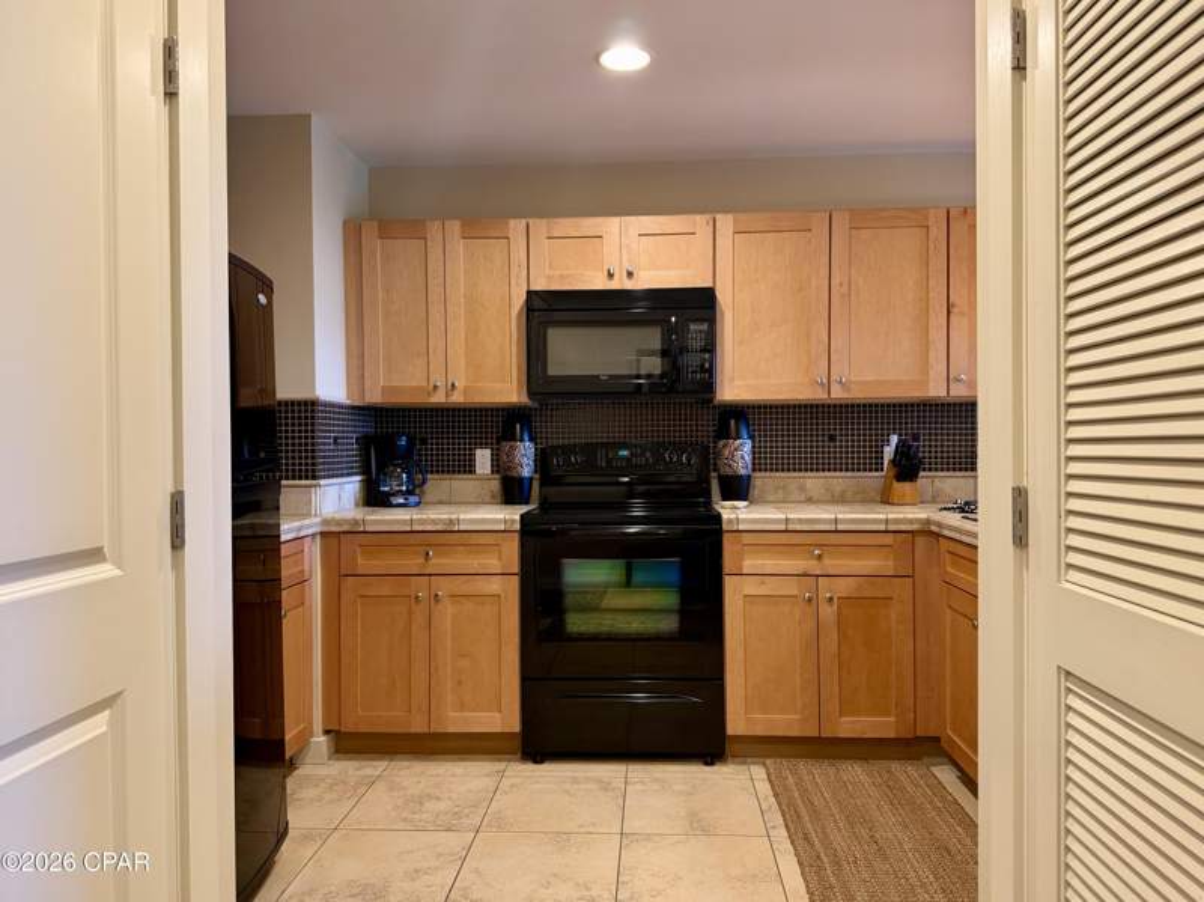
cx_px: 602
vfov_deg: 56.8
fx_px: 834
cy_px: 451
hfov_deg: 71.6
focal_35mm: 24
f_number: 1.78
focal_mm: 6.76
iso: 200
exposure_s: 1/60
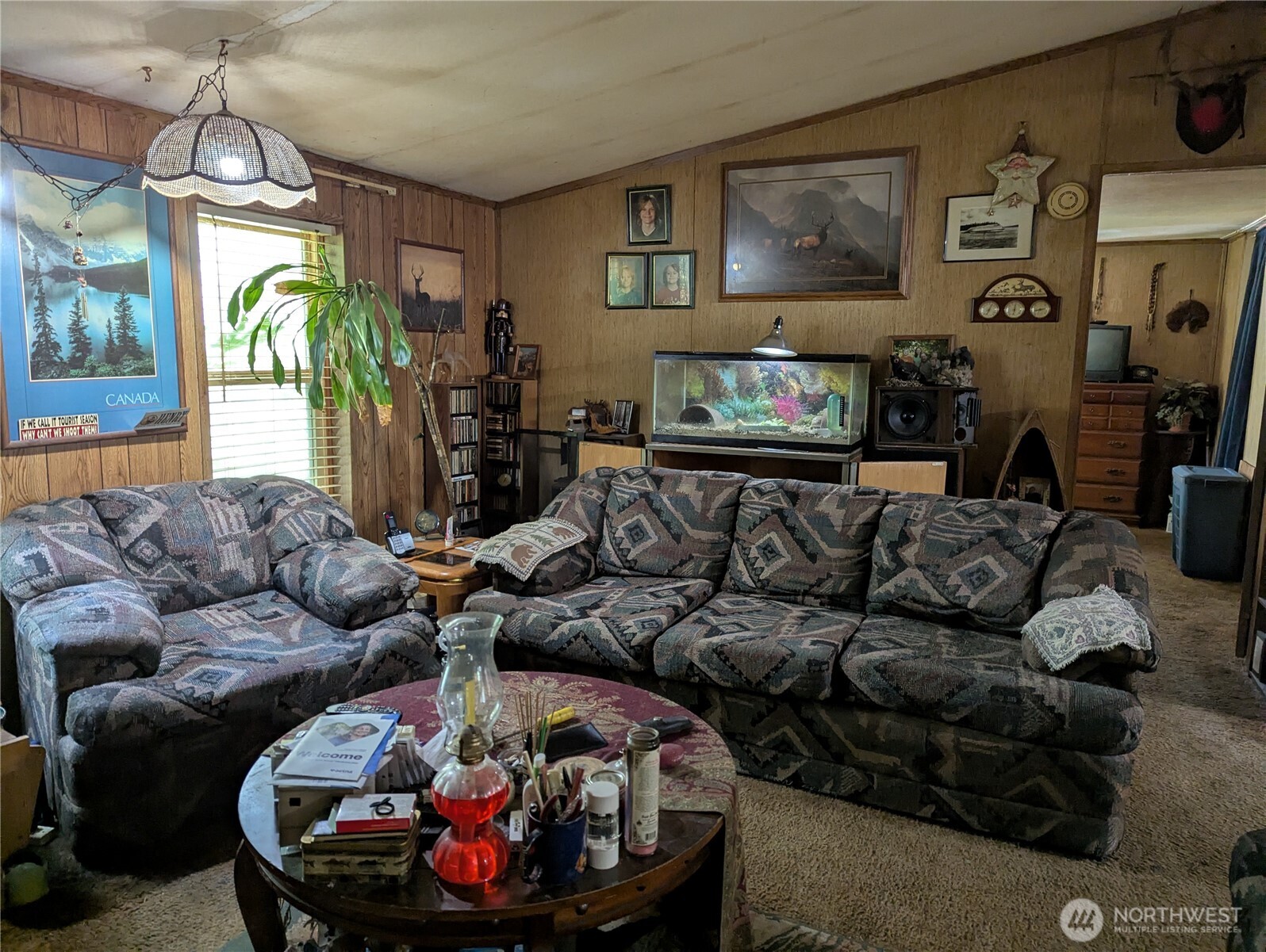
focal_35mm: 24
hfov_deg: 71.5
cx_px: 633
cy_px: 476
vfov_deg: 56.9
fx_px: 879
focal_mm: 6.81
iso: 546
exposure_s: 1/49.6
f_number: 1.85
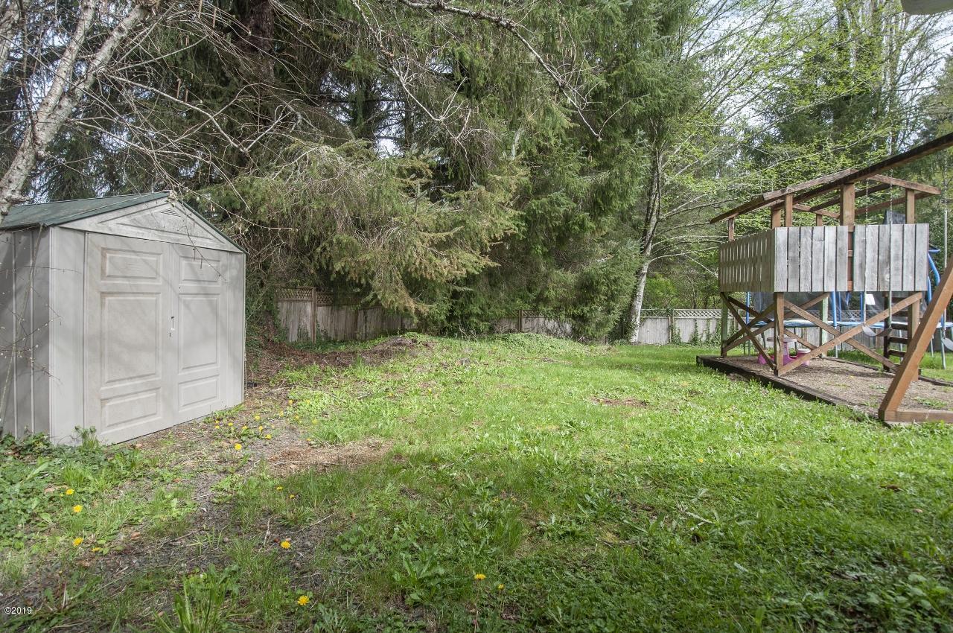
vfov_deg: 36.8
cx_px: 476
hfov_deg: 53.2
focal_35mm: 36
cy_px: 316
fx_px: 952
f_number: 8
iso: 200
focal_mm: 24
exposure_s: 1/250
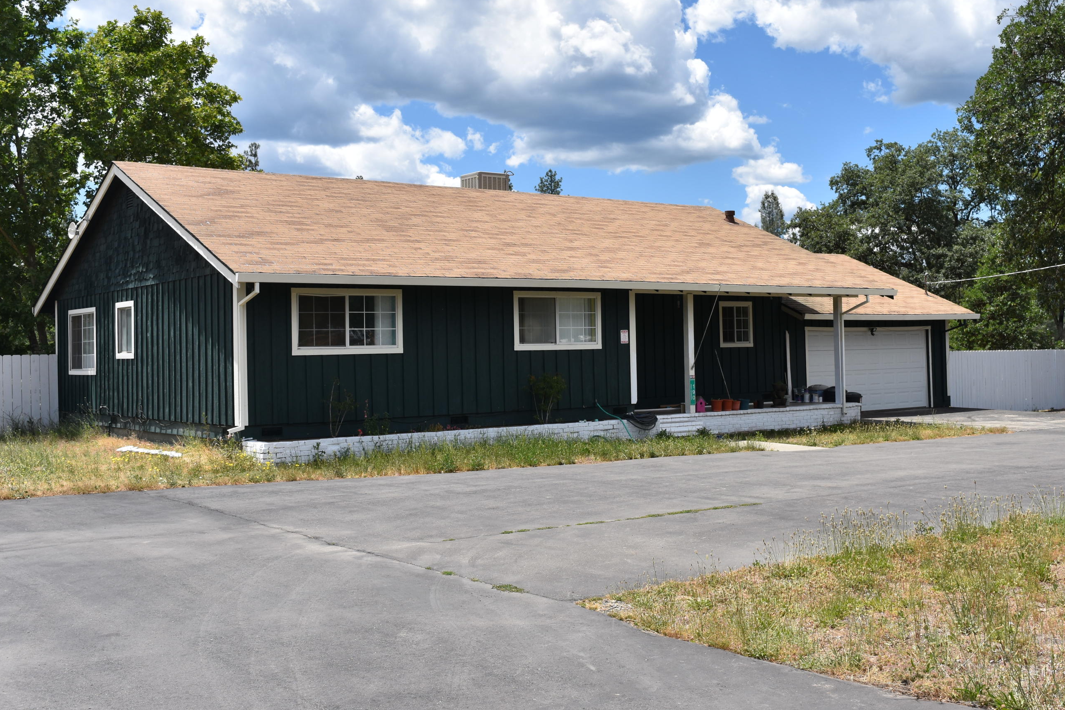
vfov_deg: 31.9
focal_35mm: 42
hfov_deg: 46.3
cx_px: 597
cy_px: 326
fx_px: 1242
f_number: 8
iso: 125
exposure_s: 1/500
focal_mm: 24
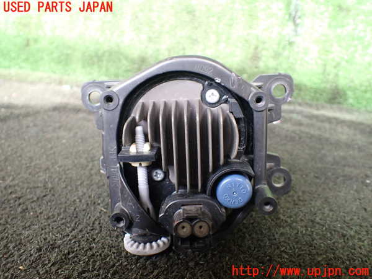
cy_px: 140
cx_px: 186
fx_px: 322
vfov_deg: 46.8
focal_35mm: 30
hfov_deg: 60.0
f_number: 2.3
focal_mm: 5.4
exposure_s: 1/125
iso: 400
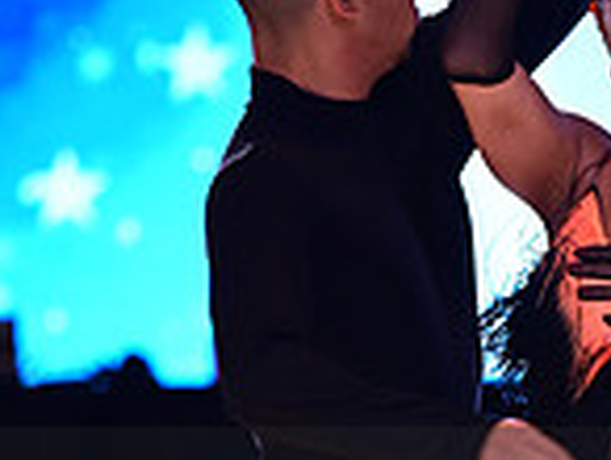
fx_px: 8433
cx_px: 552
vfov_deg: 3.1
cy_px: 569
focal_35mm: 477
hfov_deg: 4.1
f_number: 2.8
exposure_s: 1/500
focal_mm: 125
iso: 2000
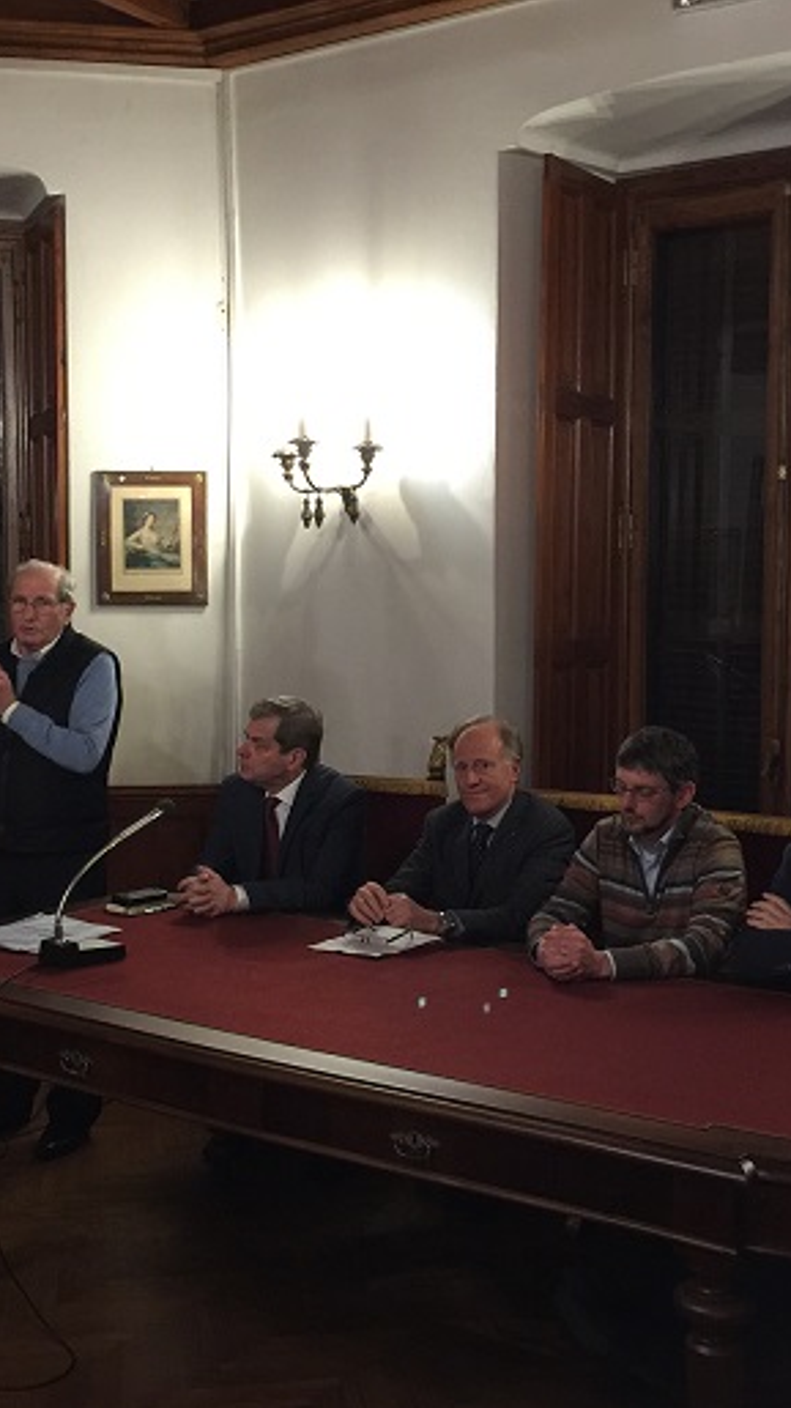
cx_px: 405
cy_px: 716
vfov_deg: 47.4
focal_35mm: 43
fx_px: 1604
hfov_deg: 27.7
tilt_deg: -4.6
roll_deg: -0.3
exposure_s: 1/10
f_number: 2.2
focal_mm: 4.15
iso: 100
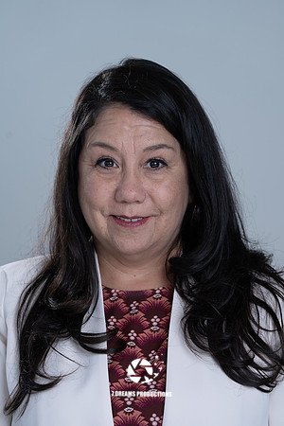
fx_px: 1846
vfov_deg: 13.2
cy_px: 213
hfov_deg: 8.8
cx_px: 142
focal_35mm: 156
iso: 160
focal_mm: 156
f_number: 5.6
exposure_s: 1/200
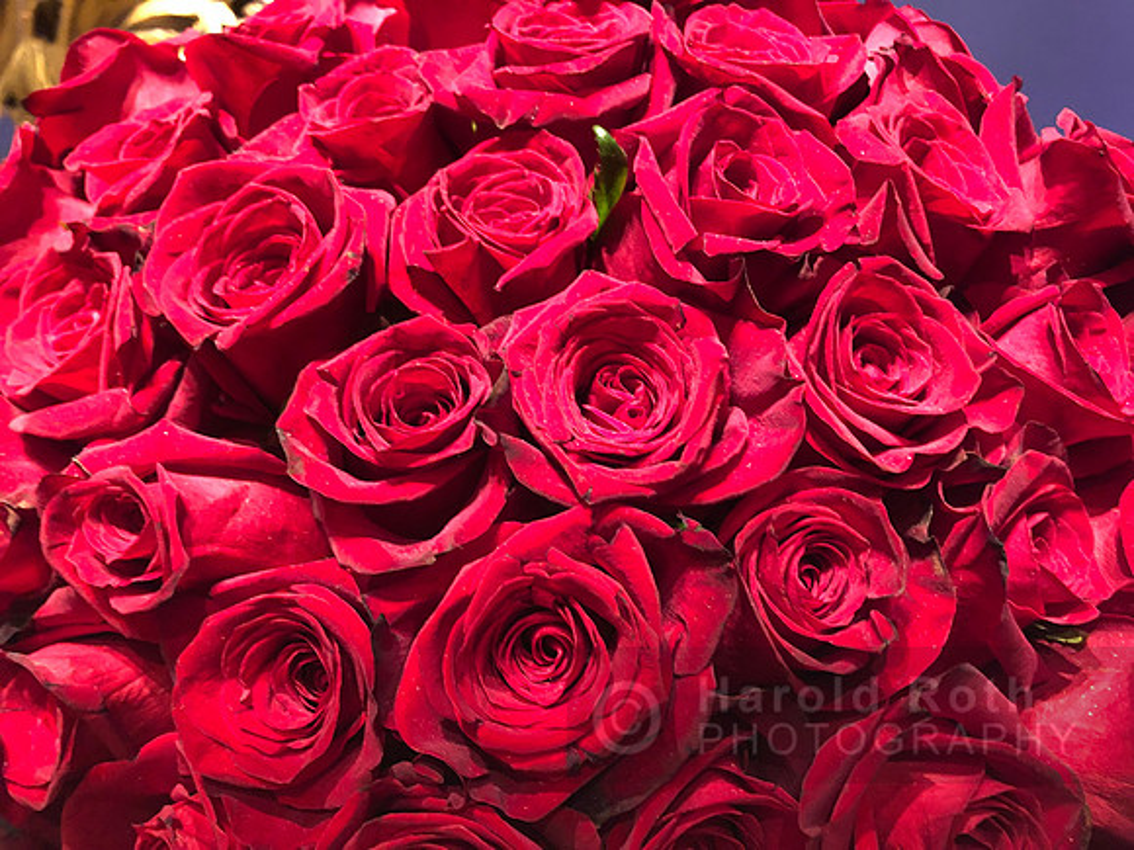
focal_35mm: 28
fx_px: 917
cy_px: 425
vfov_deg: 49.7
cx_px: 567
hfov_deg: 63.4
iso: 100
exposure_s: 1/15
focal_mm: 4
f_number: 1.8
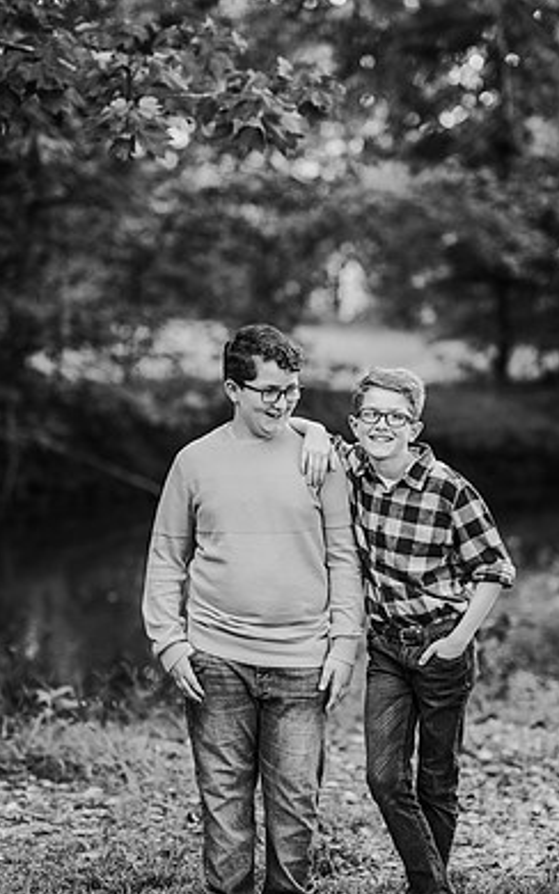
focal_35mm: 100
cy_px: 475
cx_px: 289
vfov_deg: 20.8
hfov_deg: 13.1
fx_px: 2436
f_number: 2.2
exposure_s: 1/200
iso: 125
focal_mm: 85
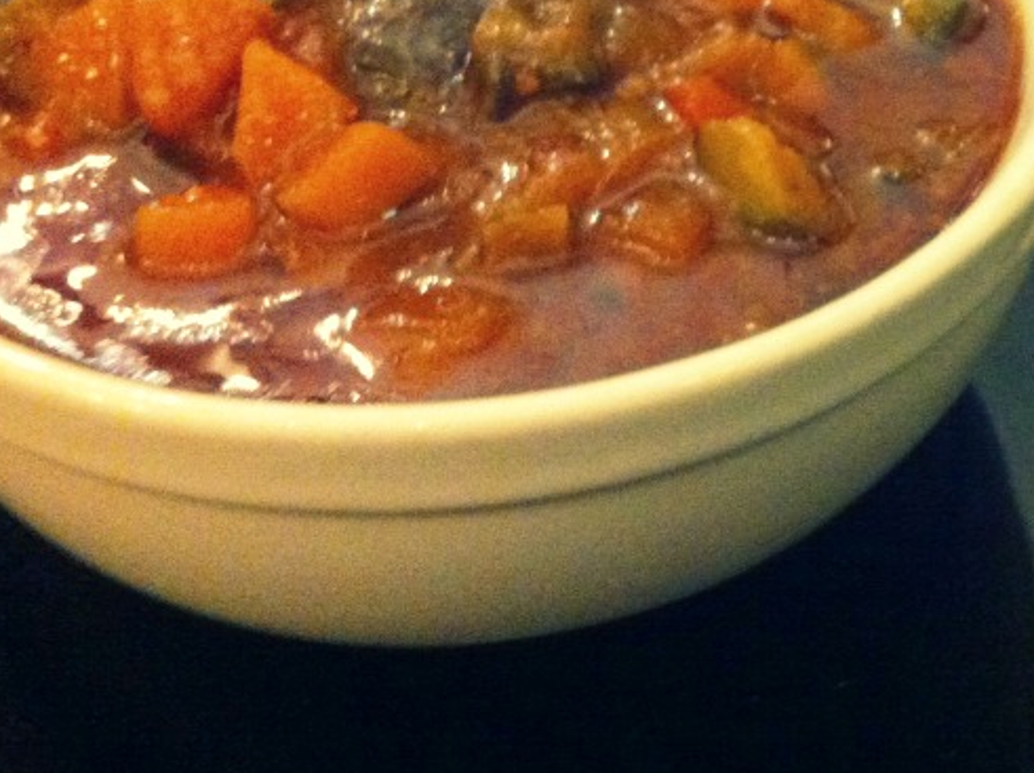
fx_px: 2178
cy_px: 85
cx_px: 952
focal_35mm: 73
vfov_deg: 19.8
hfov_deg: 25.8
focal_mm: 3.85
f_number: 2.8
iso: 800
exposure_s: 1/15
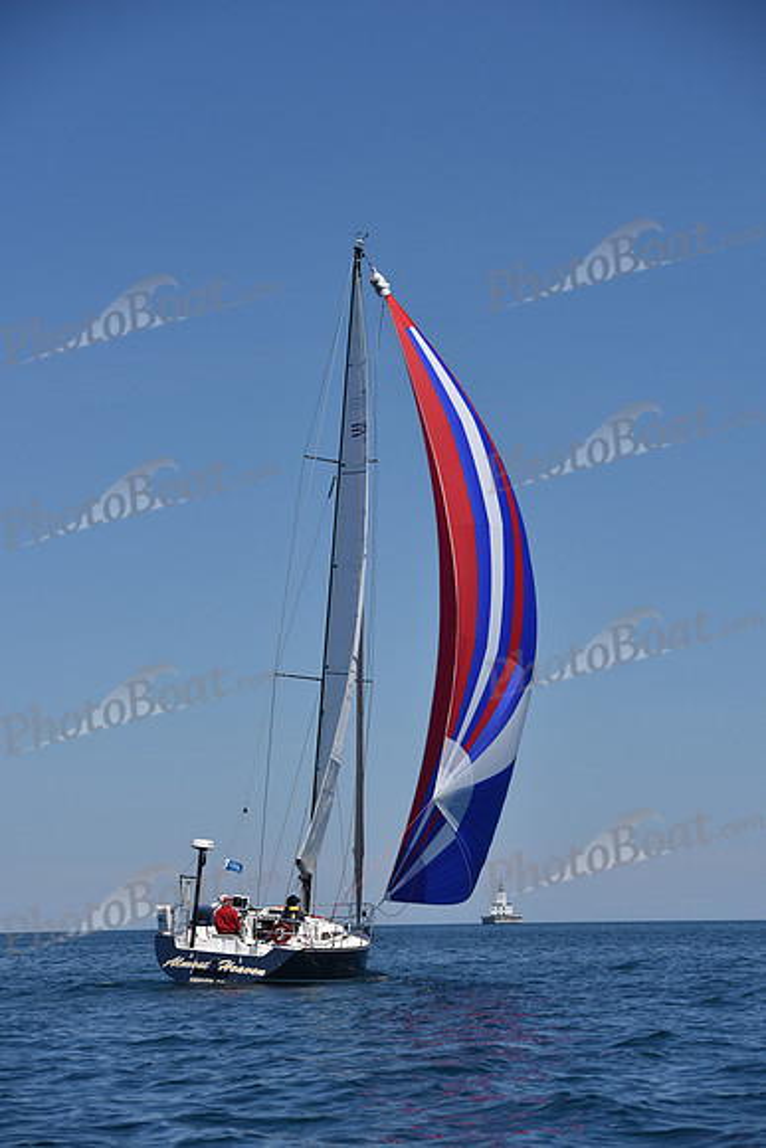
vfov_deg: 19.5
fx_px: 3349
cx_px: 383
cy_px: 574
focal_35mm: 105
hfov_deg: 13.0
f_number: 6.3
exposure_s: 1/800
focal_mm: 105
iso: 250
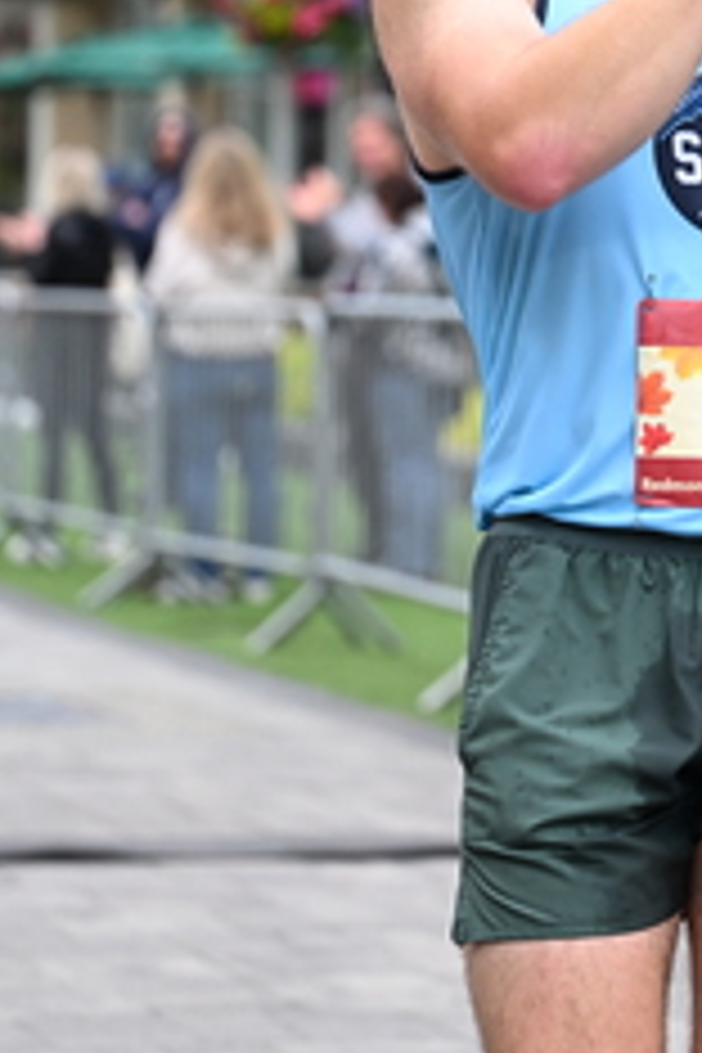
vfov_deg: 11.6
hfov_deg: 7.8
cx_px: 623
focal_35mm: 176
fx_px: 5148
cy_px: 238
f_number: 2.8
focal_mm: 75
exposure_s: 1/1600
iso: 1250
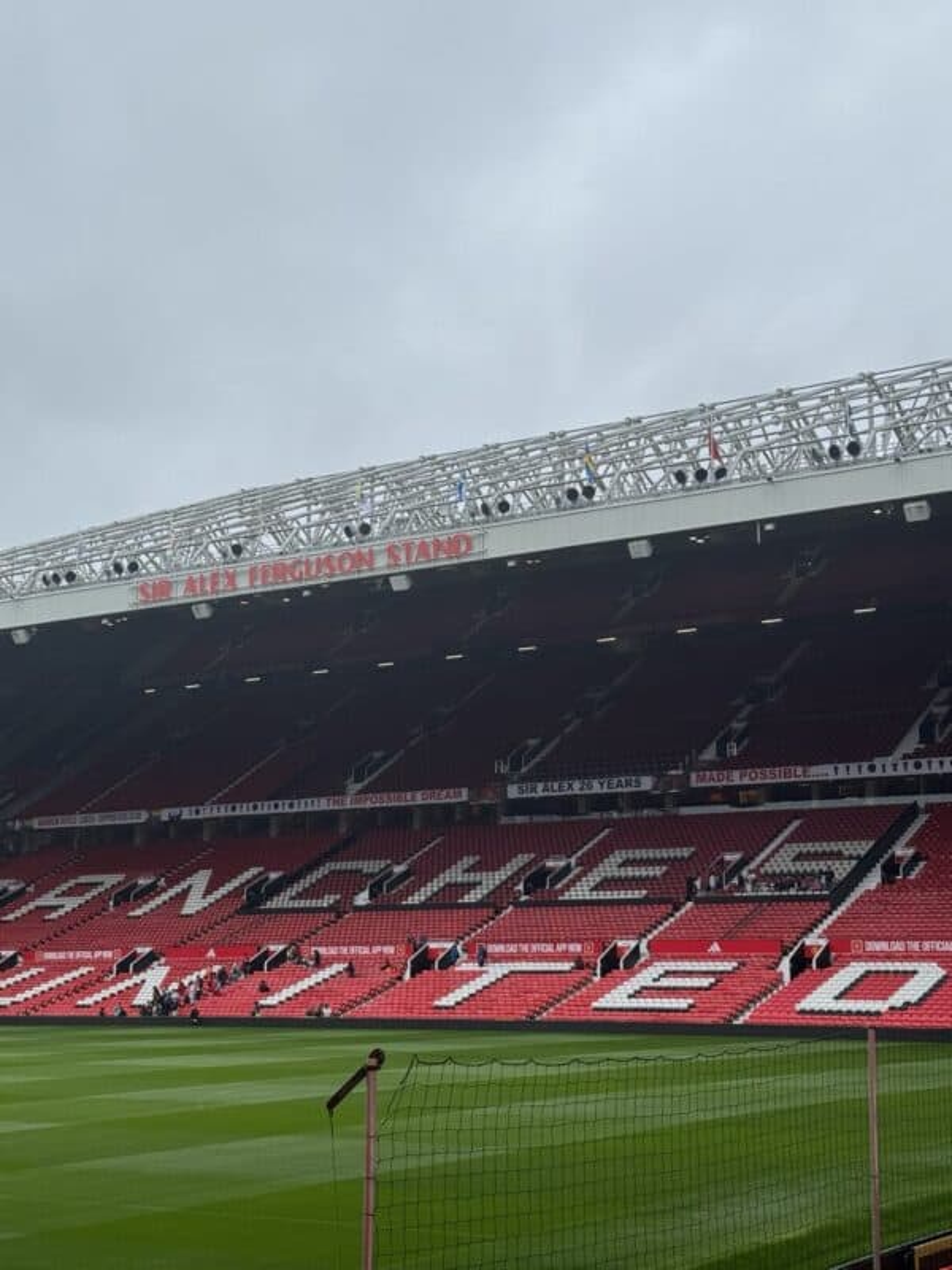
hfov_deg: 30.3
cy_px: 635
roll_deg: +2.3
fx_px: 1760
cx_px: 476
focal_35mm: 48
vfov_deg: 39.7
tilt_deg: +9.3
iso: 64
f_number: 1.78
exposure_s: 1/2833
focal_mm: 6.86
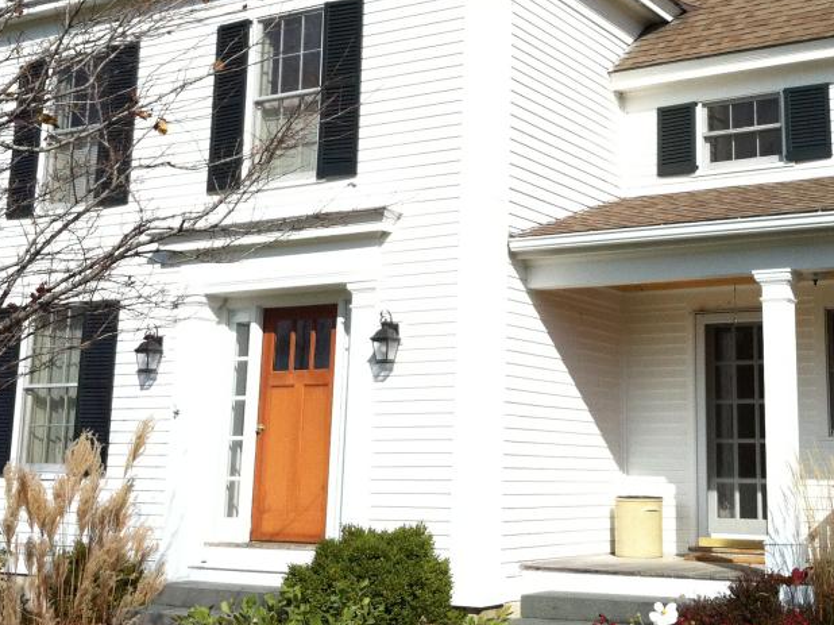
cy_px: 182
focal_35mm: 58
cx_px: 511
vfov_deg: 25.0
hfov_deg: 33.1
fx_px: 1397
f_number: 2.8
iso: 125
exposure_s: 1/4309
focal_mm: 3.85
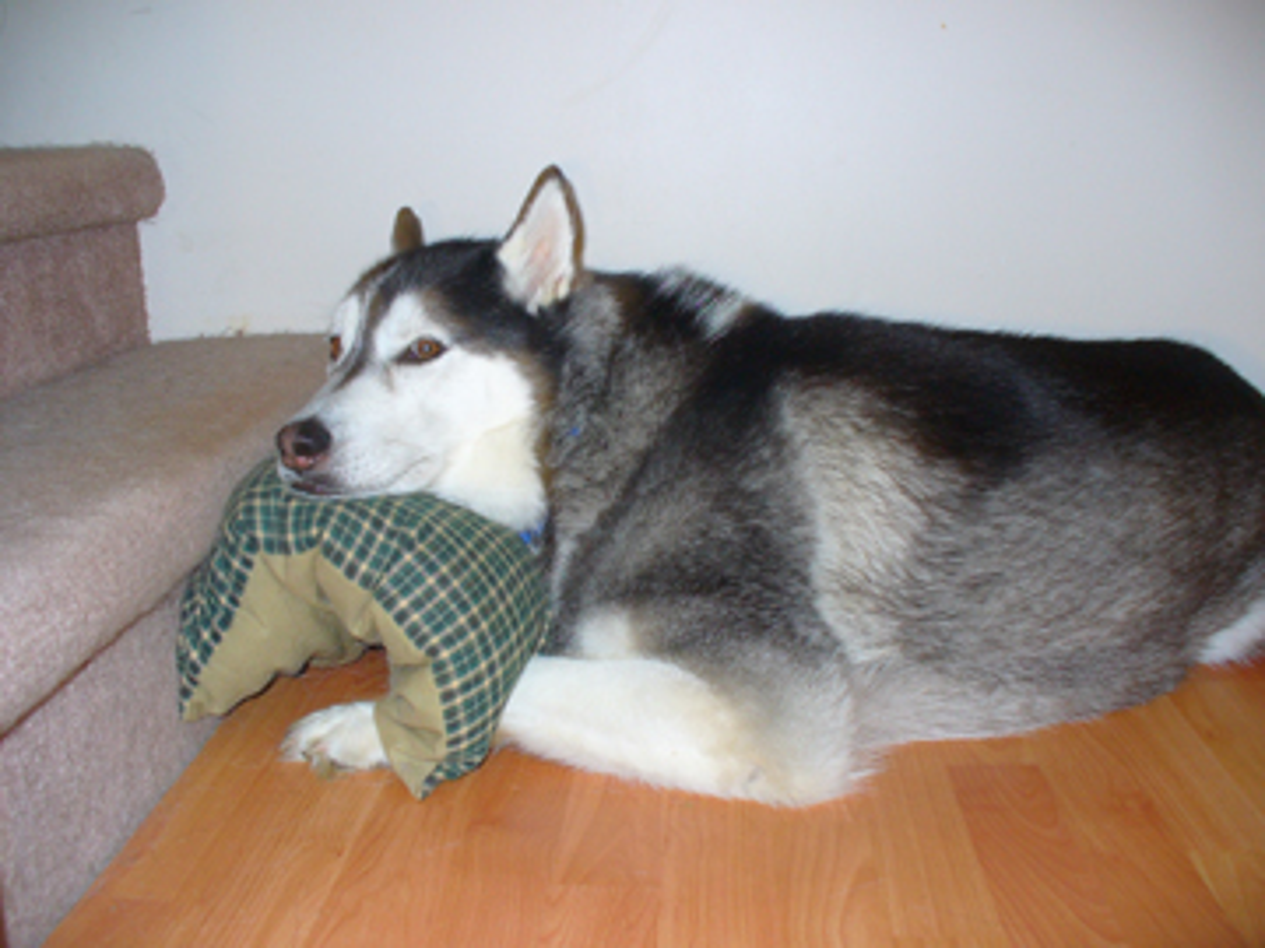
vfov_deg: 38.7
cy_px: 474
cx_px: 632
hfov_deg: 50.1
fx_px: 1352
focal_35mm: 37
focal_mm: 6.1
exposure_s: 1/8
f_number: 2.8
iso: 100
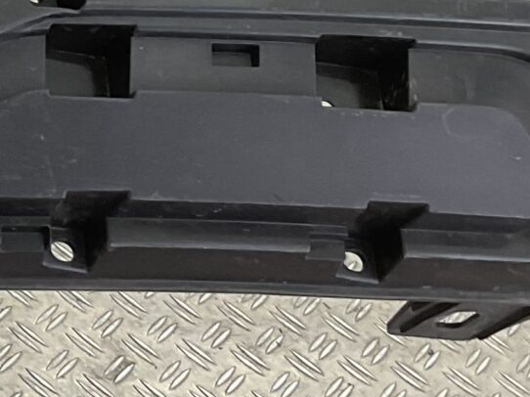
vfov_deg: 10.7
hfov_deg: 13.9
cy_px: -35
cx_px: -156
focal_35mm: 137
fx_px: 2097
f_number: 1.8
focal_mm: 3
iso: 32
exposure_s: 1/120
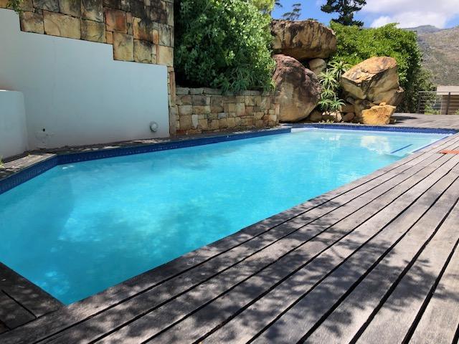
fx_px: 371
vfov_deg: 49.7
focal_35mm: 28
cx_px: 230
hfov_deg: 63.4
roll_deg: +0.5
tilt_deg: -11.2
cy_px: 172
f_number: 1.8
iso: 20
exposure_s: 1/1548
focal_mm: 3.99
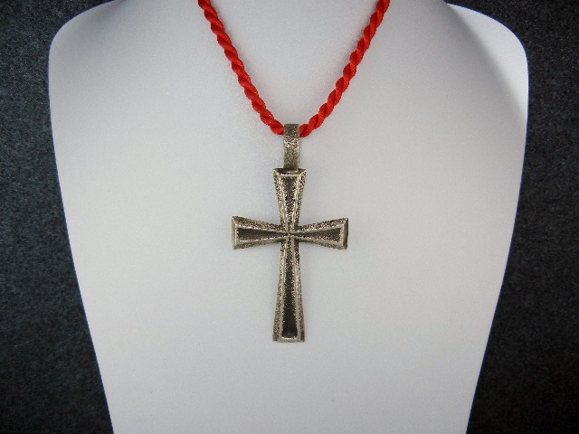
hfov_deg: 60.0
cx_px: 290
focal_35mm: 30
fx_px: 502
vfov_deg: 46.8
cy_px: 217
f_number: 3.5
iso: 160
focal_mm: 5.4
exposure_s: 1/43.5
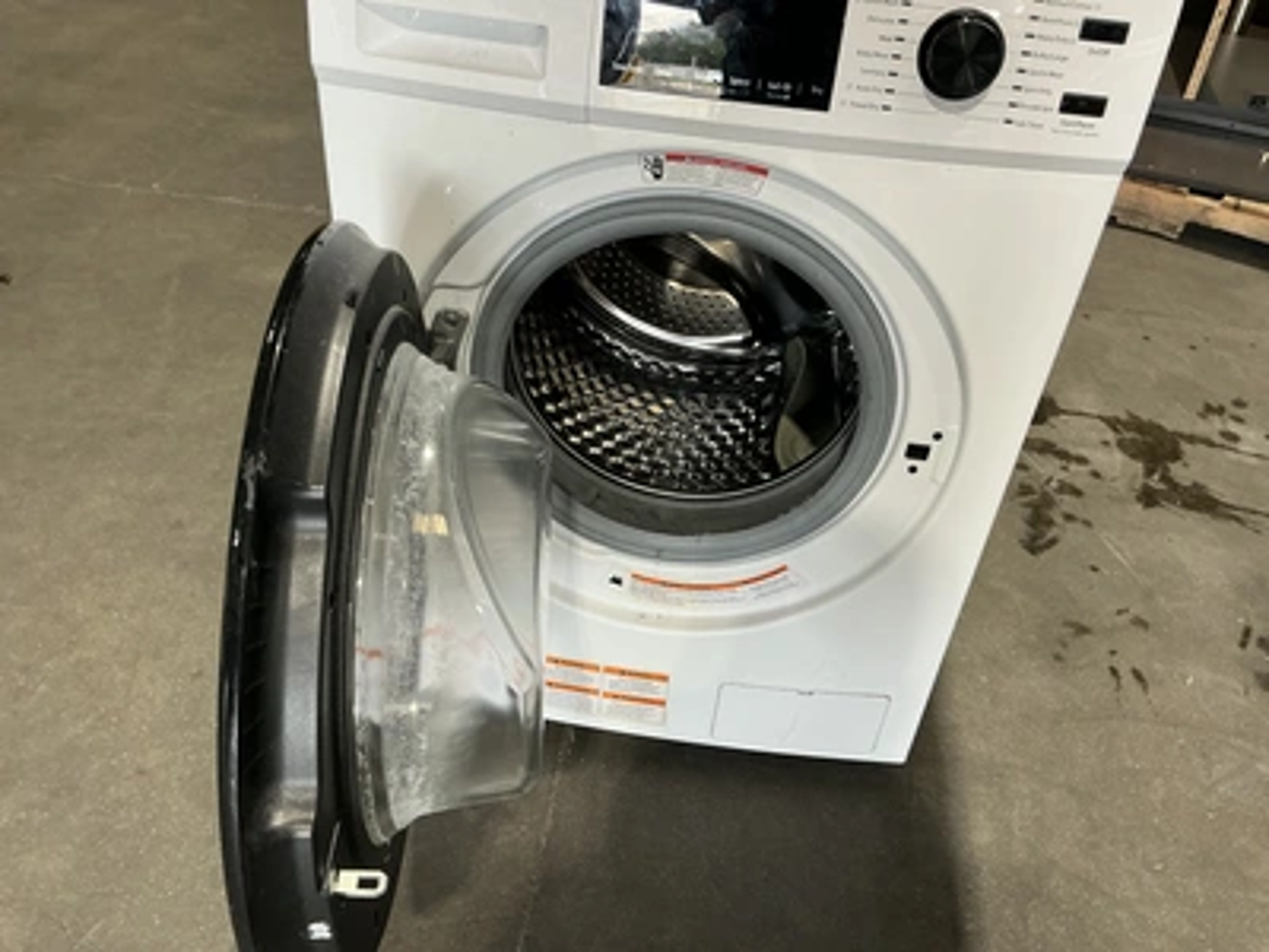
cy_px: 476
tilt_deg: -37.9
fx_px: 1026
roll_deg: -6.0
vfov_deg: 49.7
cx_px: 634
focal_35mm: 28
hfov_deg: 63.4
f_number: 1.8
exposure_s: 1/61
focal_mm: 3
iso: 64
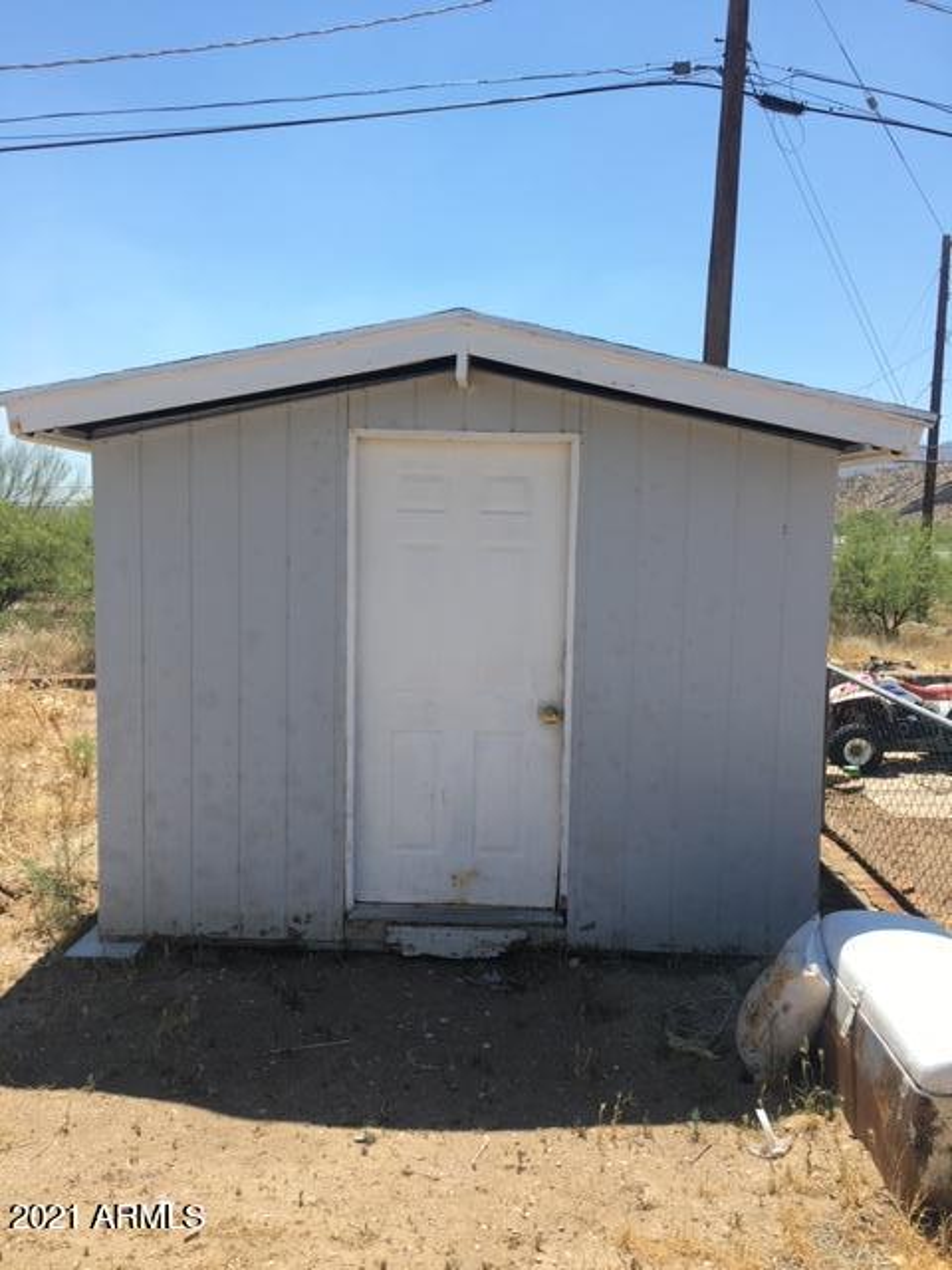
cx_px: 476
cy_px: 635
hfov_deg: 48.2
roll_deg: +0.8
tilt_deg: -6.7
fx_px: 1063
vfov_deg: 61.7
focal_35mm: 29
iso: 25
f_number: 2.2
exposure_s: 1/905
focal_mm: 4.15
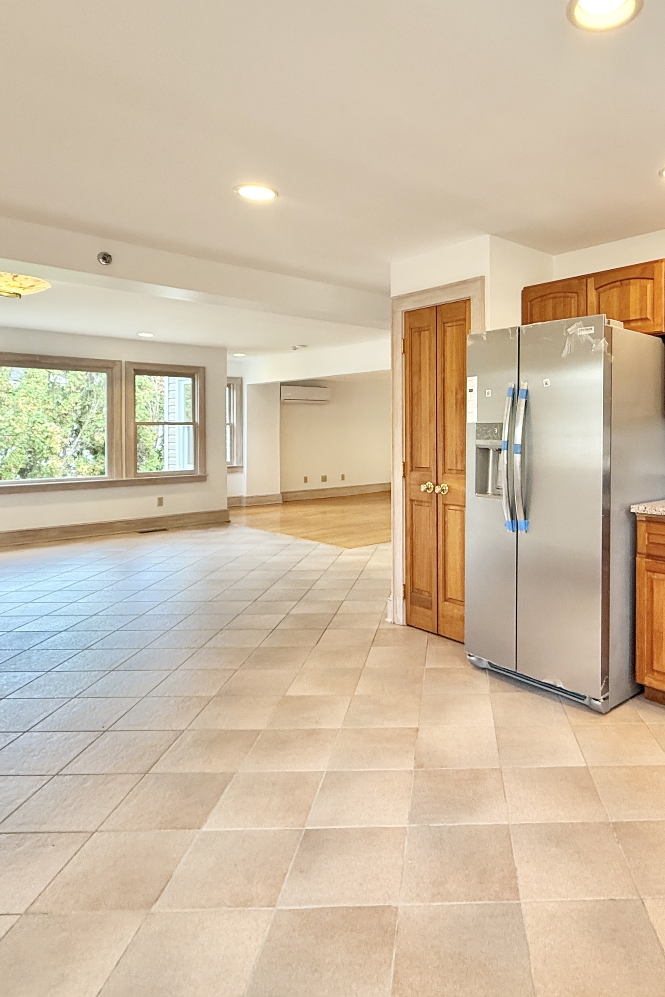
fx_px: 610
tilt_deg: -1.1
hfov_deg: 55.3
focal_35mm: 22
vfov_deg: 78.3
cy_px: 444
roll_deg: +0.2
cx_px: 474
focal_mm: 2.22
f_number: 2.2
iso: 200
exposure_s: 1/120
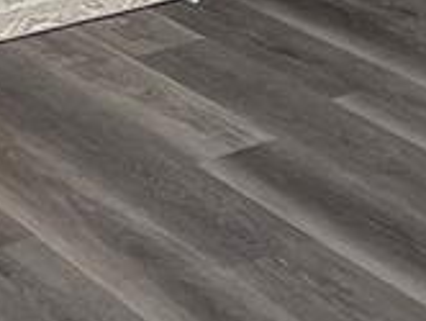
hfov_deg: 12.2
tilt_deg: -8.5
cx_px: -21
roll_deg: +3.2
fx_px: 1972
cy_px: -357
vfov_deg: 8.7
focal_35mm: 160
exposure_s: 1/60
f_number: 1.5
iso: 100
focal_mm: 5.7
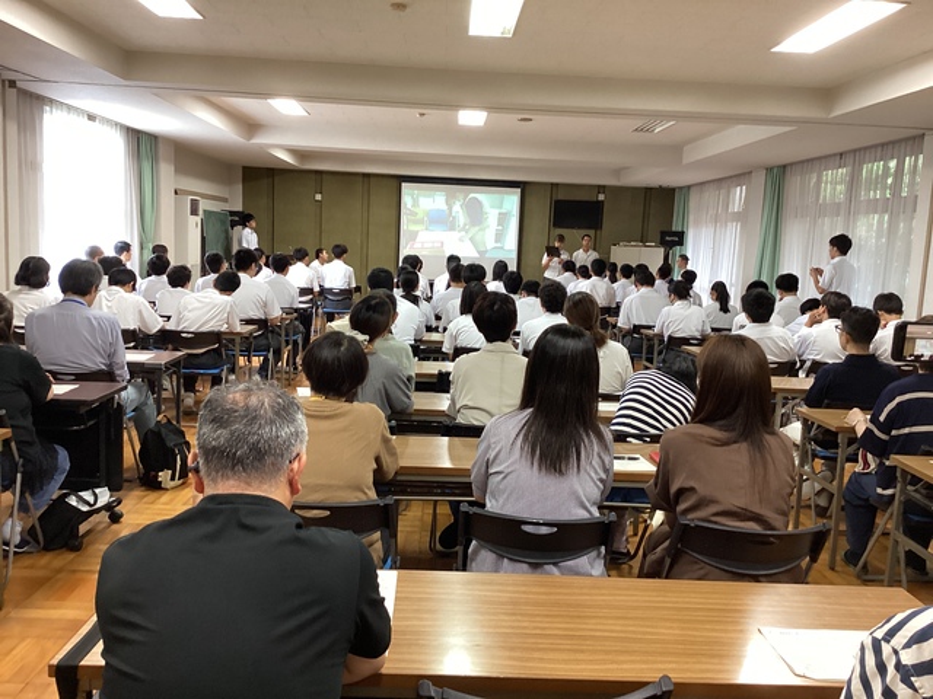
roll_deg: -3.1
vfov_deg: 45.4
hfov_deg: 58.4
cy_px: 350
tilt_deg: -9.6
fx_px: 836
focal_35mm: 31
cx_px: 466
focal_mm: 3.3
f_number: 2.4
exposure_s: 1/60
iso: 200
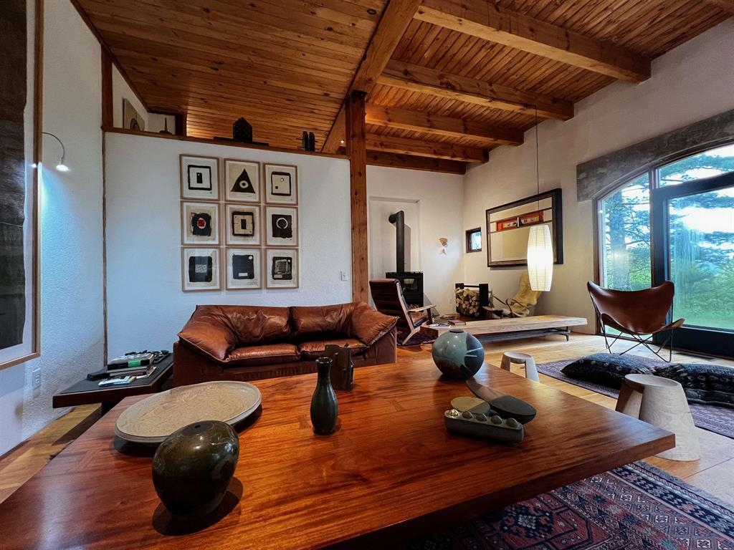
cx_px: 367
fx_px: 276
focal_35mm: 13
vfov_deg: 89.9
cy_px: 275
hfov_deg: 106.2
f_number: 1.8
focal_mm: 1.57
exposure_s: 1/60
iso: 200
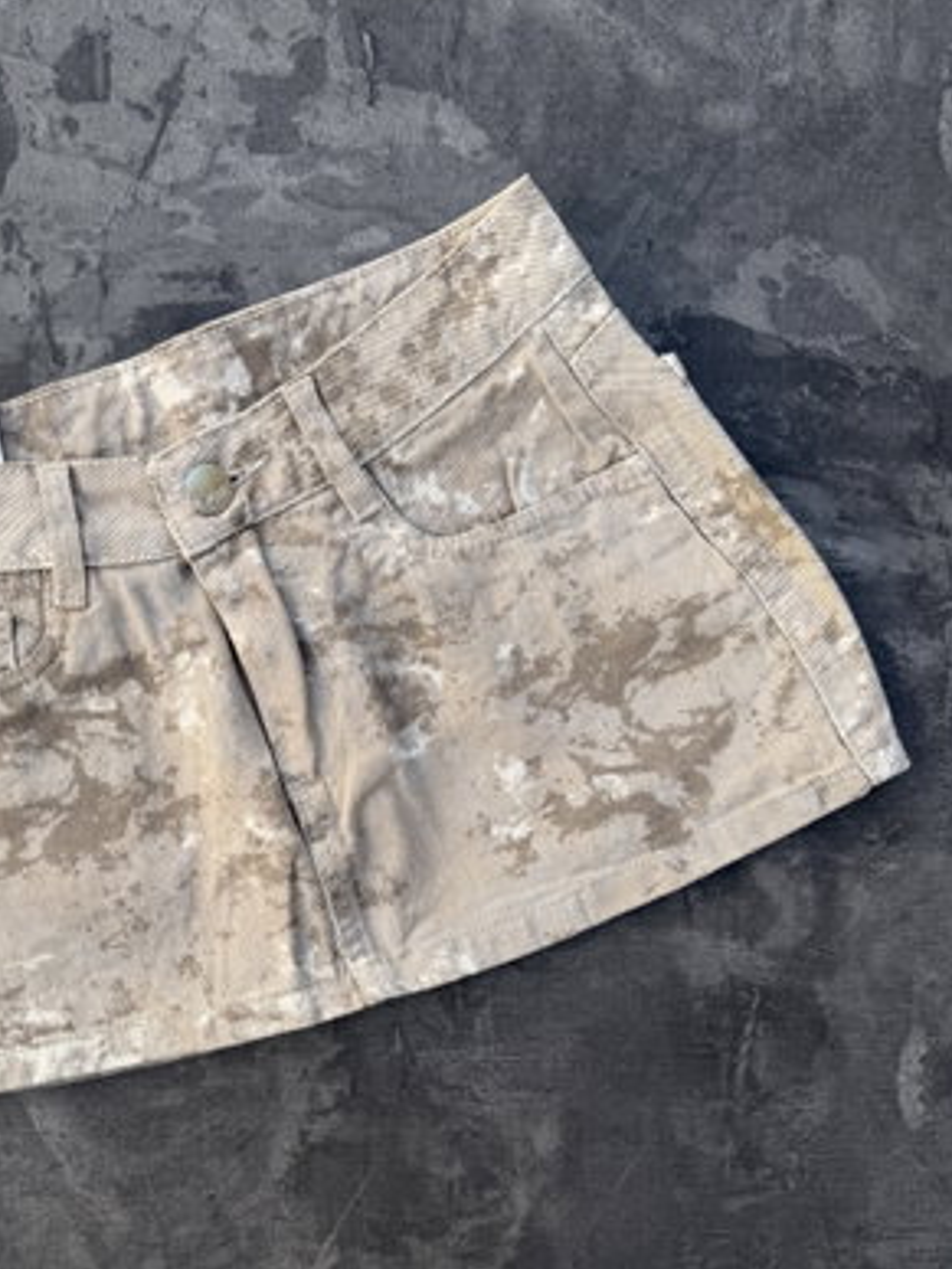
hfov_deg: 42.3
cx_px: 311
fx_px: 1210
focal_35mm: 33
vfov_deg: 55.0
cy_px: 757
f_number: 1.78
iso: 80
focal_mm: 6.76
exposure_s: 1/992
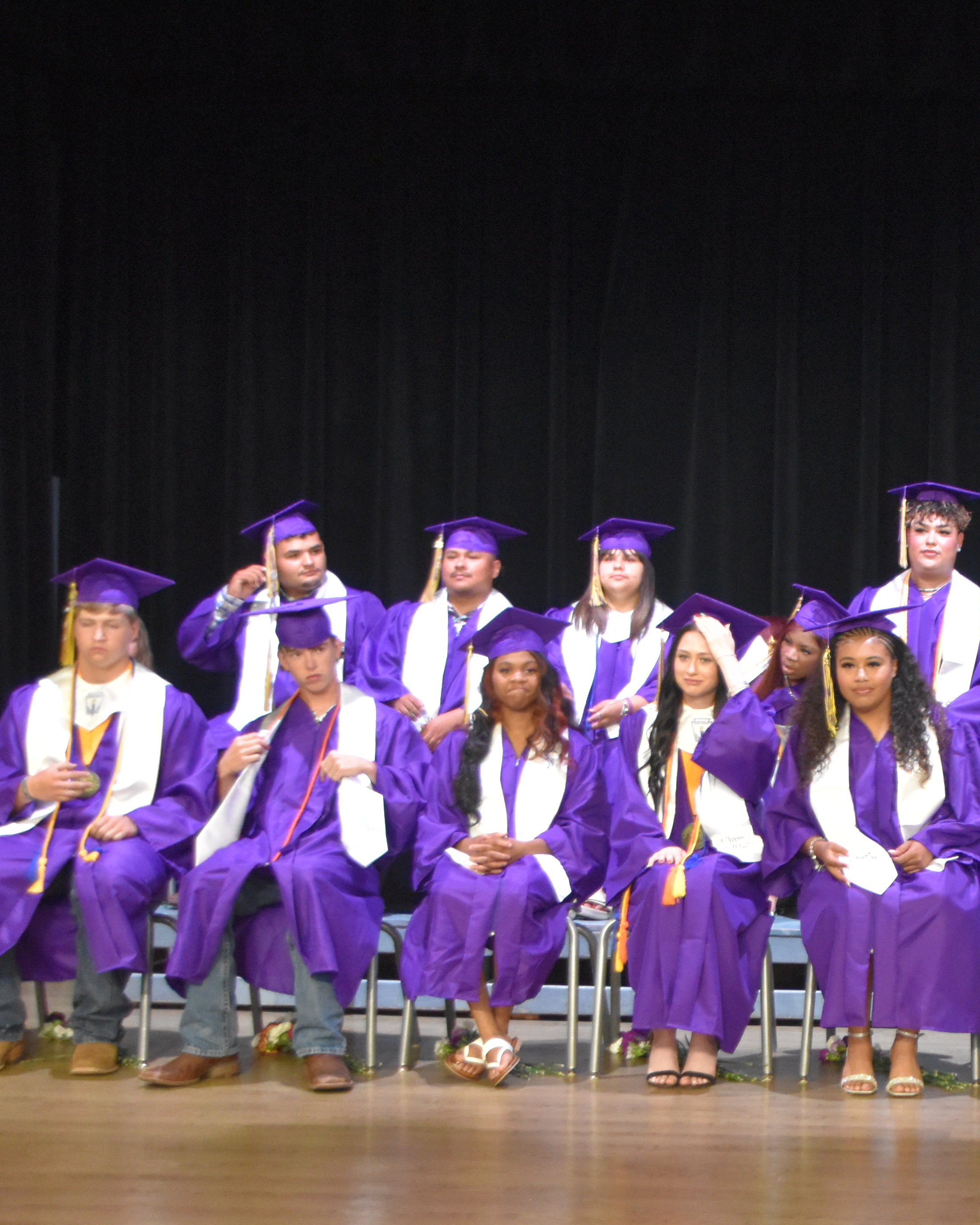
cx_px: 1052
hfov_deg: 22.0
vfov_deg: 28.7
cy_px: 668
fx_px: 2393
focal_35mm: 66
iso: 2800
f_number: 3.8
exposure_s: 1/60
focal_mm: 22
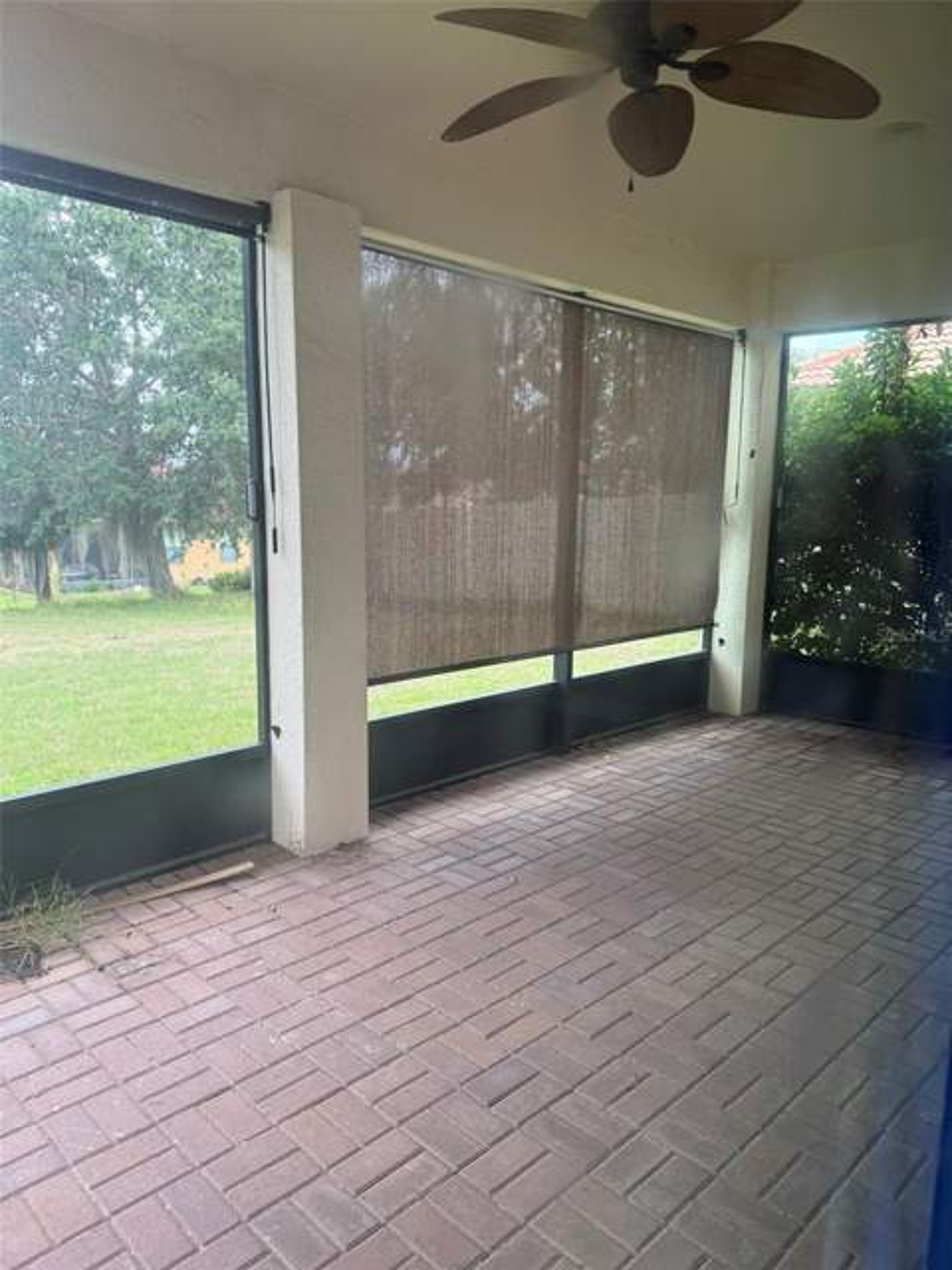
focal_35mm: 24
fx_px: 880
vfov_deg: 71.6
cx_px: 476
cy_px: 635
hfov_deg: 56.8
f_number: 1.78
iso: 125
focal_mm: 6.76
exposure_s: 1/140
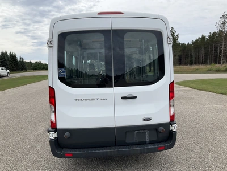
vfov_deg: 48.2
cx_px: 114
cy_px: 86
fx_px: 190
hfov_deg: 61.7
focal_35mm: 29
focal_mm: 3
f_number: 1.8
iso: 25
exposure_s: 1/1534
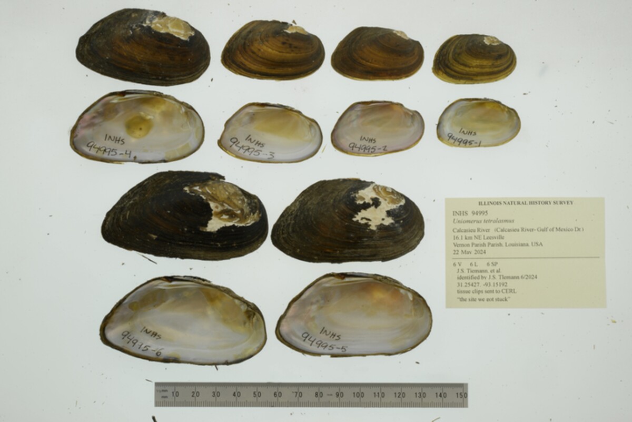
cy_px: 211
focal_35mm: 60
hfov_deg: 33.4
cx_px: 316
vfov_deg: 22.6
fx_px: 1054
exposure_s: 1/8
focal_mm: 60
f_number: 32
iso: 100
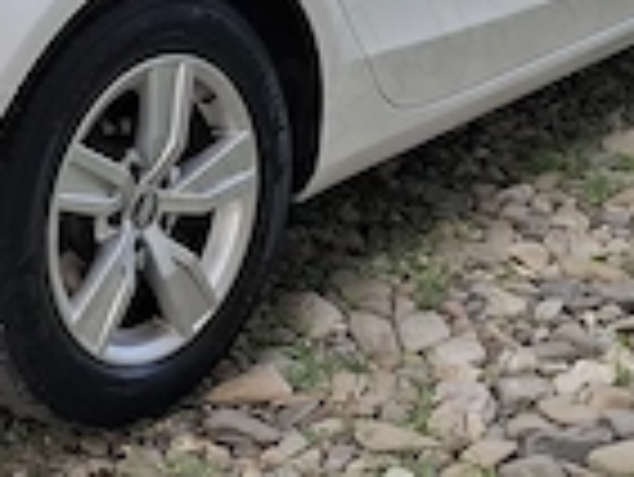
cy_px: 189
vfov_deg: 15.1
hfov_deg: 19.2
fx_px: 1796
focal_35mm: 98
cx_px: -54
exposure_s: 1/407
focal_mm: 5.54
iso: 50
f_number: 1.8
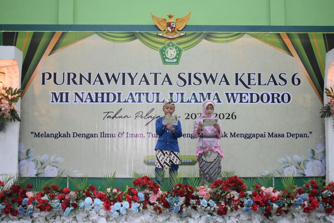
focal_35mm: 48
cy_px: 112
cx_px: 167
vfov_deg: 28.1
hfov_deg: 41.1
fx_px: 445
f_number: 4.5
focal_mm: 32
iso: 3200
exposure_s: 1/50
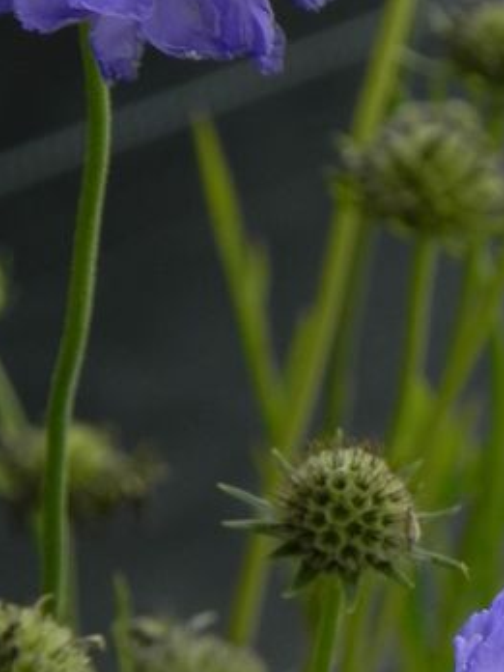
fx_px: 12987
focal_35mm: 669
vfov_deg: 3.0
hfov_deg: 2.2
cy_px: 307
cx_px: 438
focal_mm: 51.8
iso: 160
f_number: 5
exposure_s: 1/50
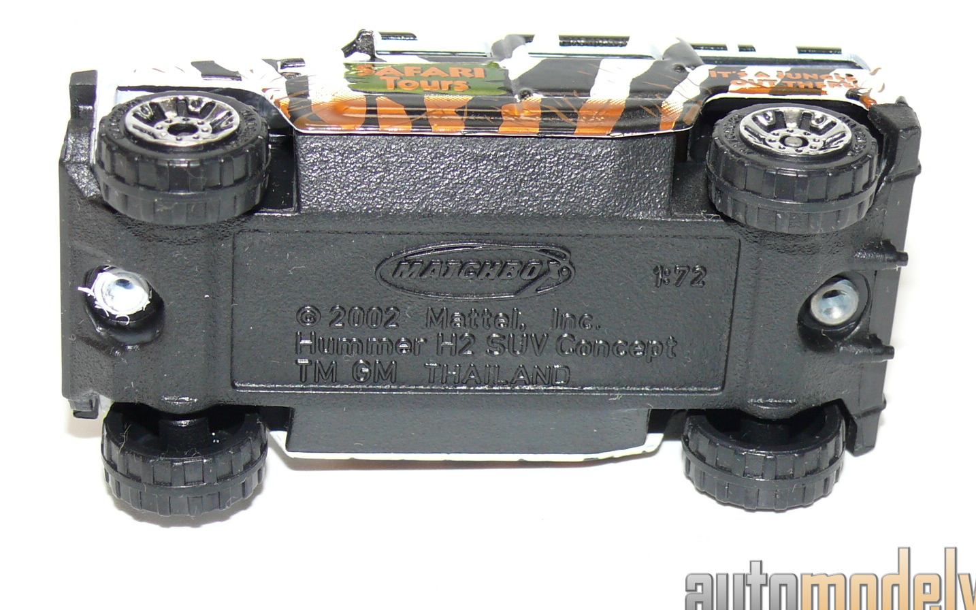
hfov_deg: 18.9
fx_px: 2926
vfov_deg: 11.9
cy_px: 242
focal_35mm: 110
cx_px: 528
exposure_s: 1/30
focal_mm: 12.7
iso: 100
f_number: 4
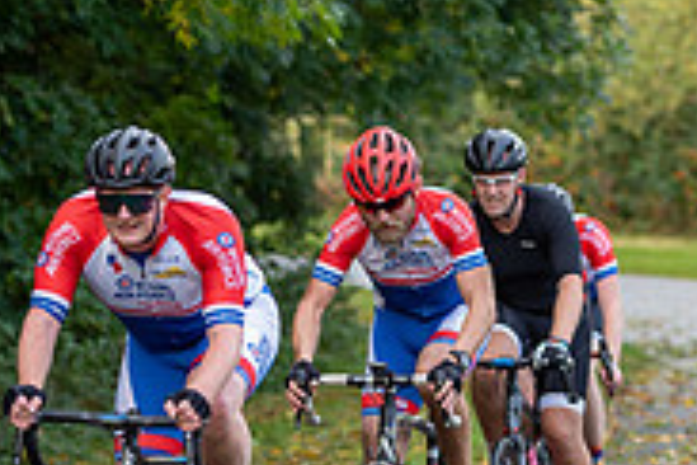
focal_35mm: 286
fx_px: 5537
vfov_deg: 4.8
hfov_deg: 7.2
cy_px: 330
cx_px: 149
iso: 200
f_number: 2.8
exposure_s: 1/400
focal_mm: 90
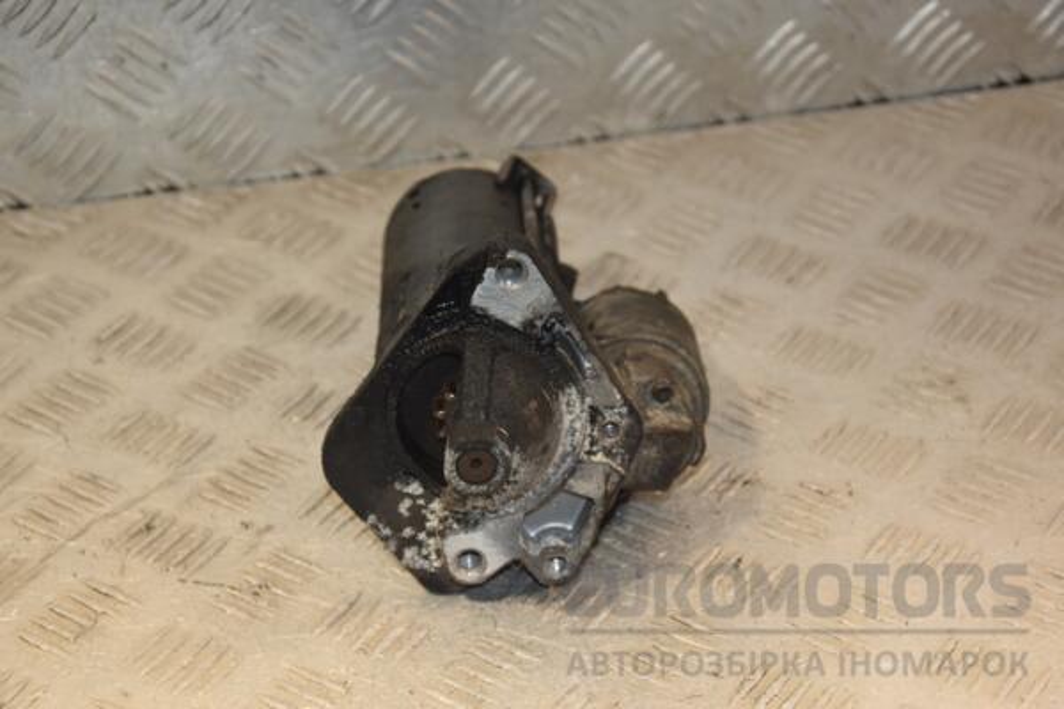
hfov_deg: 21.9
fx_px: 2748
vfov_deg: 14.7
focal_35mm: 93
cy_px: 354
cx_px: 532
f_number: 5.6
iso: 800
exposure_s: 1/200
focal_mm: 62
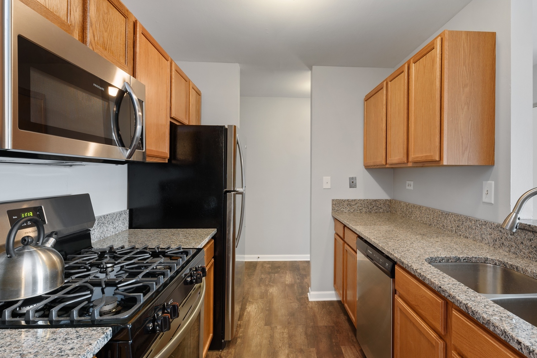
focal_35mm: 19
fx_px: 284
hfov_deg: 86.6
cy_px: 163
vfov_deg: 64.5
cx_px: 294
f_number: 9
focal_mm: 14
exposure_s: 5
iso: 200
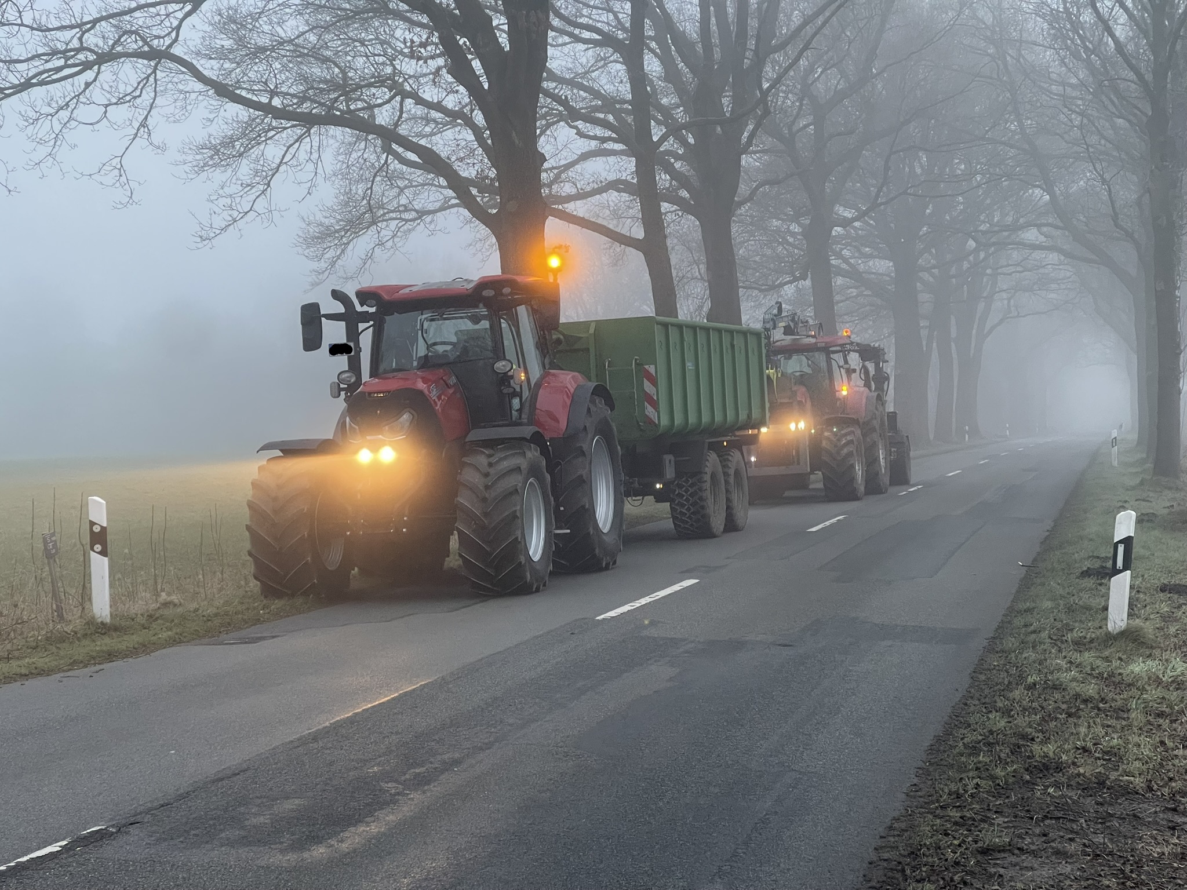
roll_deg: +1.7
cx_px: 594
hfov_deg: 30.3
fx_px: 2195
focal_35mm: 64
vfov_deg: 22.9
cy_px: 445
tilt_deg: -0.4
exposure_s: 1/77
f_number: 2.2
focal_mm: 7.5
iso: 200
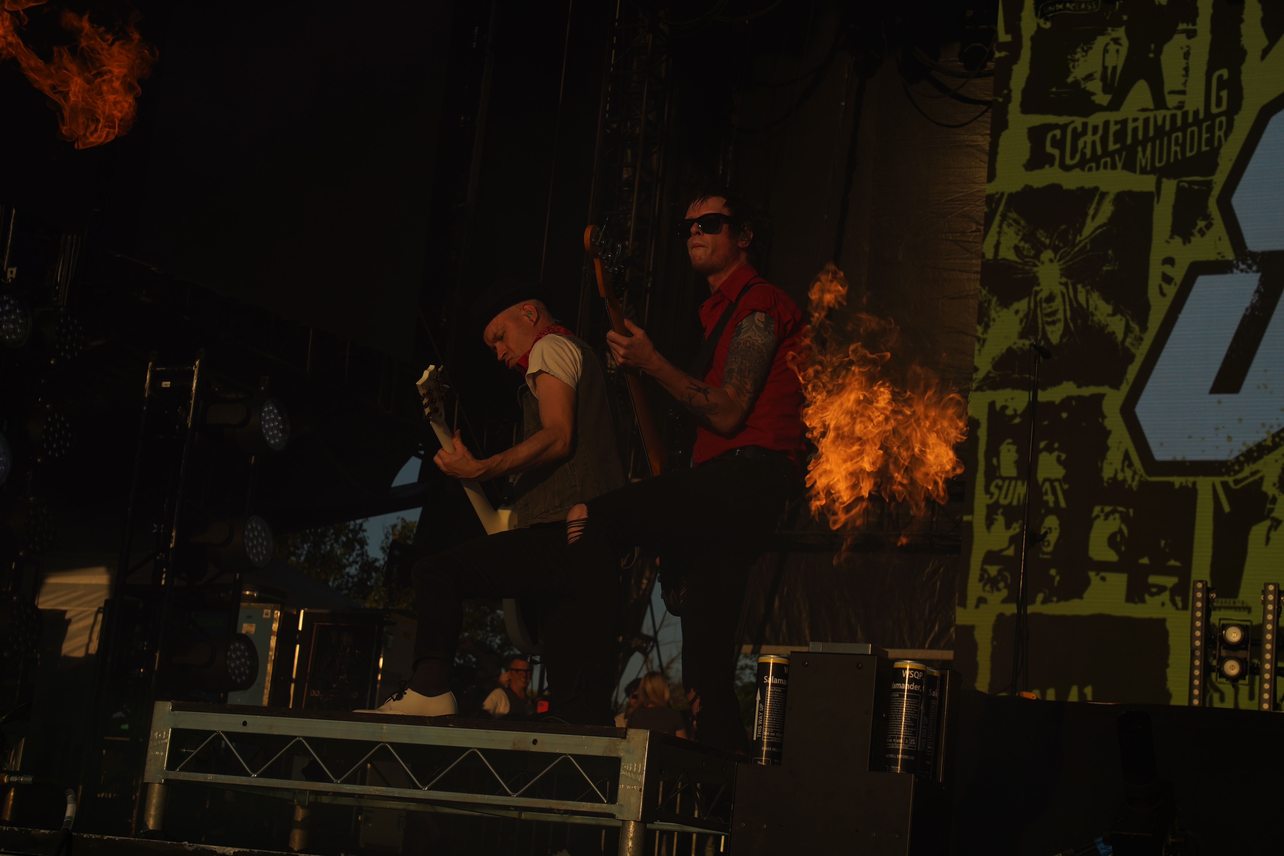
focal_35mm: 59
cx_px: 642
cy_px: 428
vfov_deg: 23.0
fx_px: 2104
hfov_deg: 33.9
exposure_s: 1/800
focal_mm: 59
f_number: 8
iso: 100
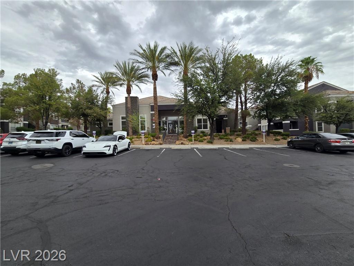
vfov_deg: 89.9
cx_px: 177
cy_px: 133
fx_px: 133
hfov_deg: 106.2
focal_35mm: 13
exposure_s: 1/1272
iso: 50
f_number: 2.2
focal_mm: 2.2
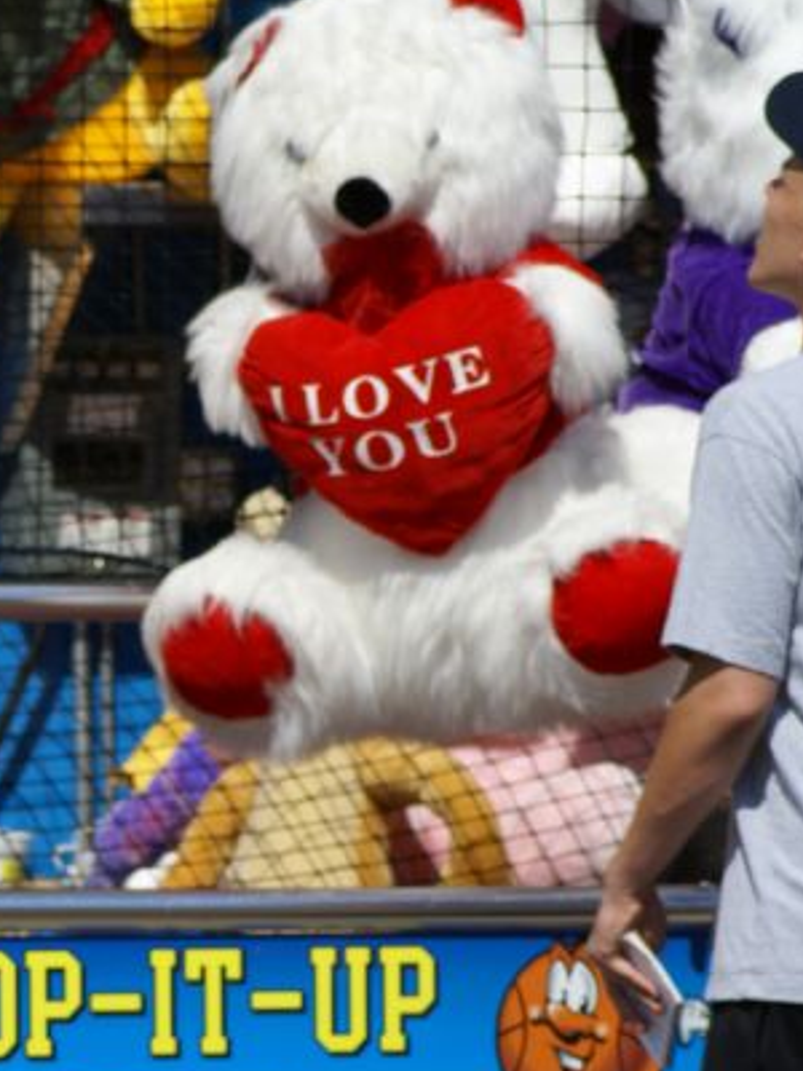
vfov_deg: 5.1
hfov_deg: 3.8
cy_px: 703
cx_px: -169
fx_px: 12061
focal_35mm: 390
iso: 100
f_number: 6.3
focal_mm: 135
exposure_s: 1/640
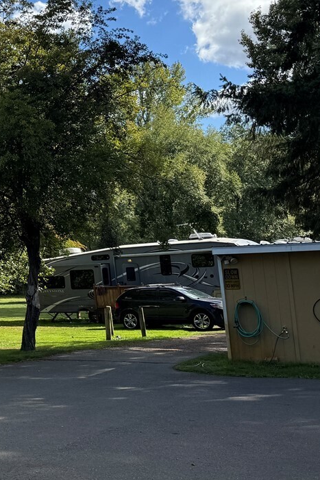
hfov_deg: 20.1
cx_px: -175
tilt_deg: +8.8
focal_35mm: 57
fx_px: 760
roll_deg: +1.2
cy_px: 170
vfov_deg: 34.8
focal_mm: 6.76
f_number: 1.78
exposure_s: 1/3096
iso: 80
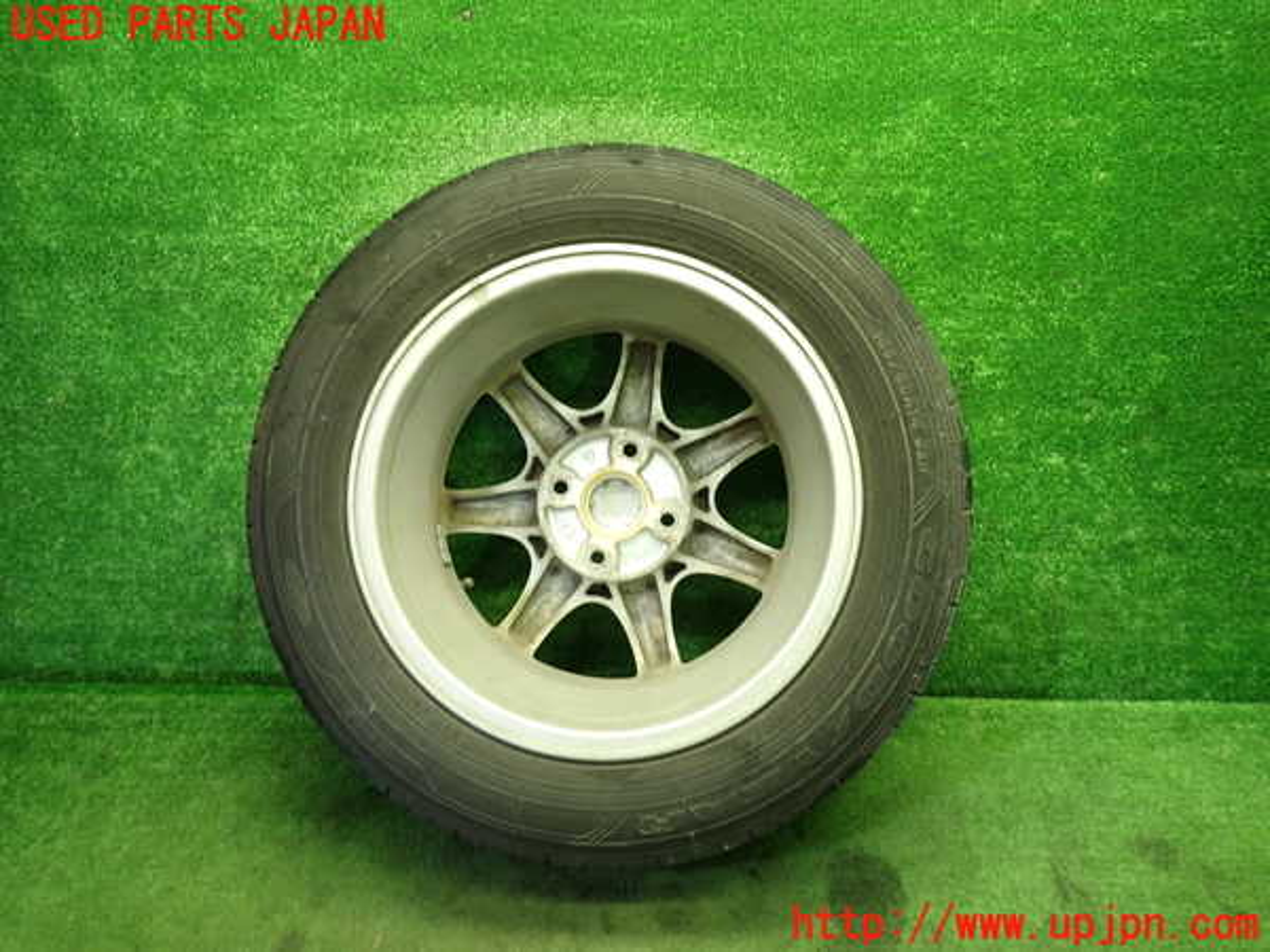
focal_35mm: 25
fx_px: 917
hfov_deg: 69.4
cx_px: 635
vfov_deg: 54.9
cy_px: 476
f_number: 2
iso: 200
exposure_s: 1/30
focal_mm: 4.5
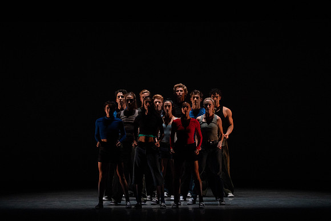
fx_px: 1839
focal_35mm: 200
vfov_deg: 6.9
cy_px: 110
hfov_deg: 10.3
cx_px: 166
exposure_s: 1/400
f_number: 5
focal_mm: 200
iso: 8000
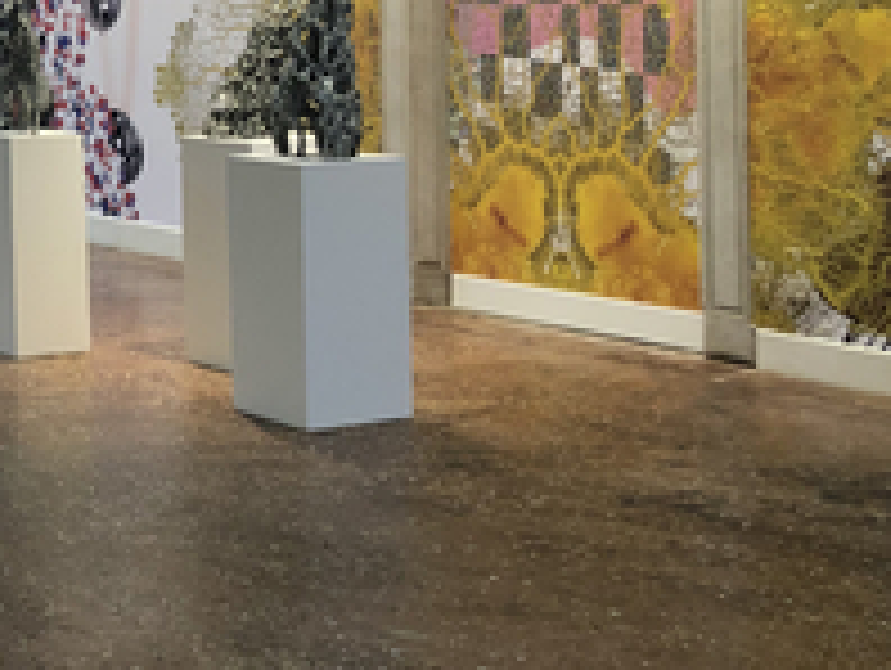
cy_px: -22
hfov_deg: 22.4
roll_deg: +0.3
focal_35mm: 79
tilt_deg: -1.1
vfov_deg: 18.2
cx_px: -234
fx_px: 2036
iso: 25
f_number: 1.8
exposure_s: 1/50
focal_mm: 3.99
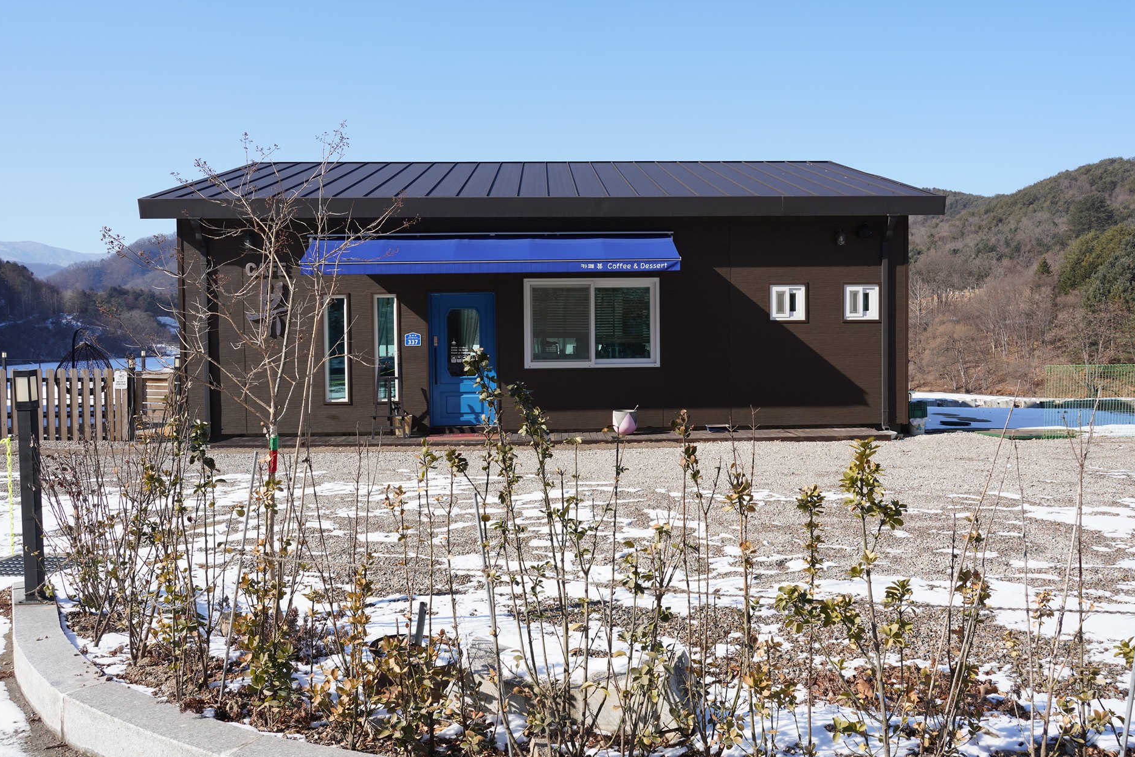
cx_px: 591
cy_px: 364
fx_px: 946
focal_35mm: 30
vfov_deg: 43.6
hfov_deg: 61.9
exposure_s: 1/100
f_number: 11
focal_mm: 28
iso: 100
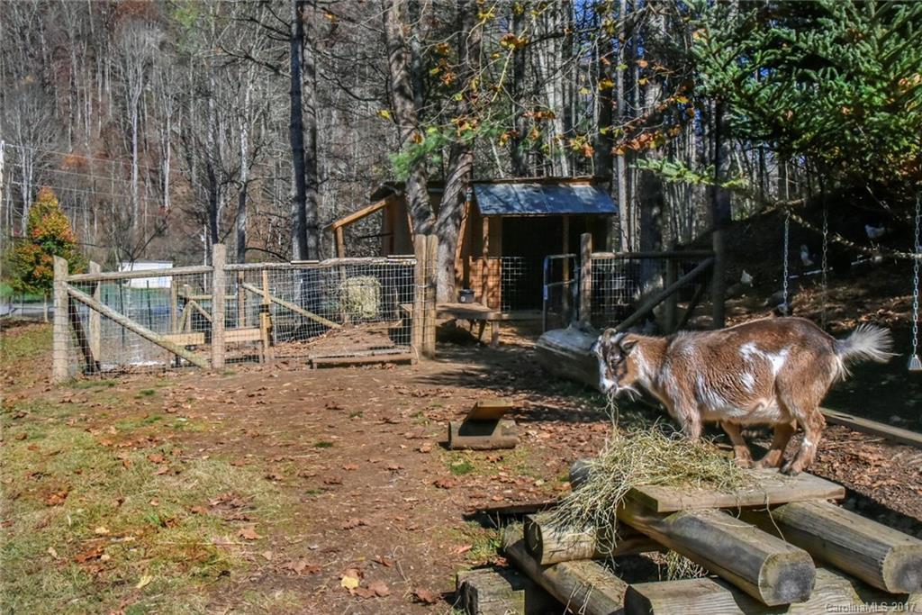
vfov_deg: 35.1
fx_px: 973
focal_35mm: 38
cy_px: 308
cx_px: 461
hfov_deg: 50.7
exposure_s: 1/640
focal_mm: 38
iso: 4000
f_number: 22
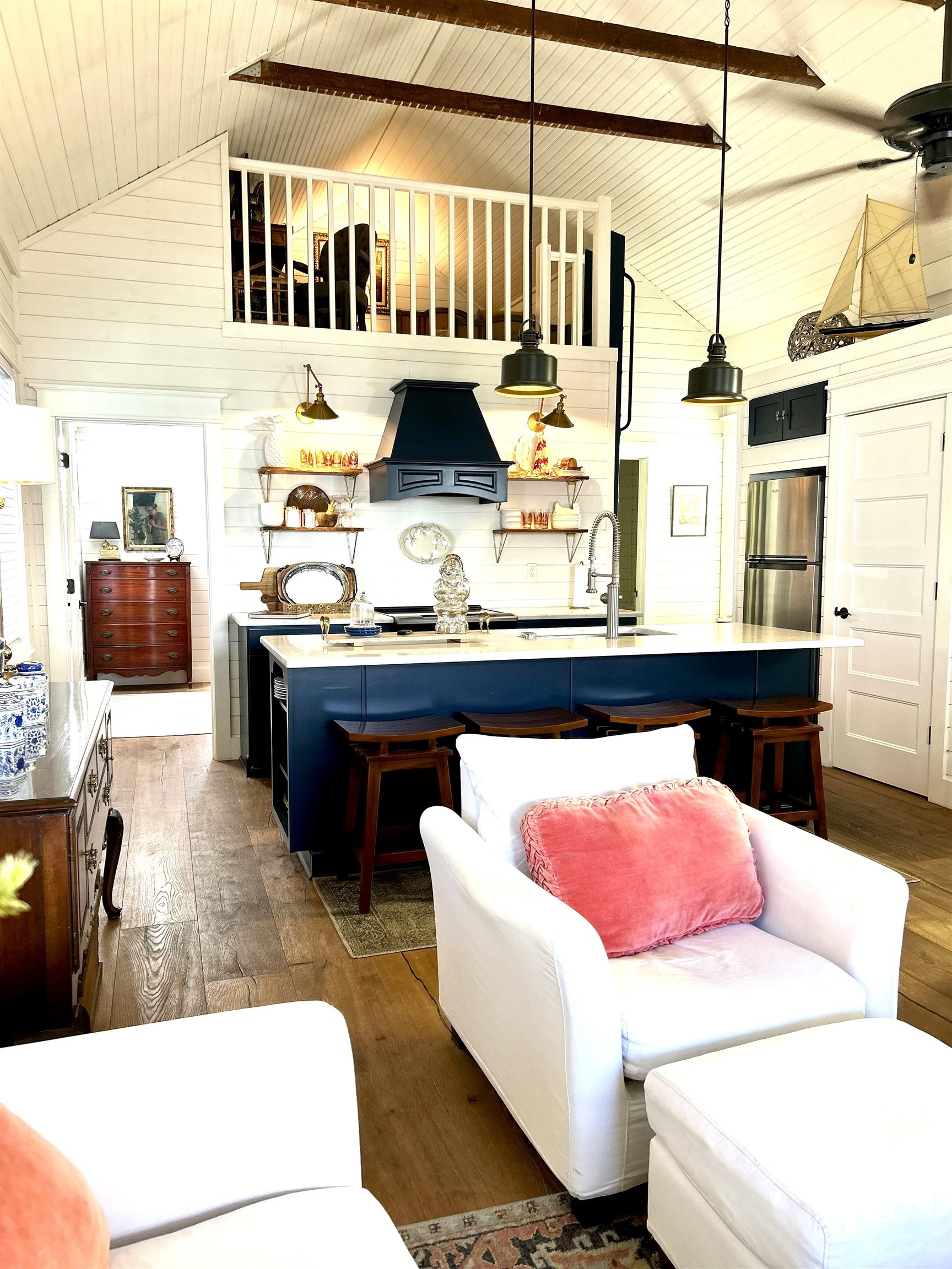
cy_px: 634
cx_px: 476
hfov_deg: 53.1
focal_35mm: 26
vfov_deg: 67.3
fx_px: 953
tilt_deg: -5.5
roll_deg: +0.0
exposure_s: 1/60
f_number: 1.5
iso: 80
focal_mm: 5.7
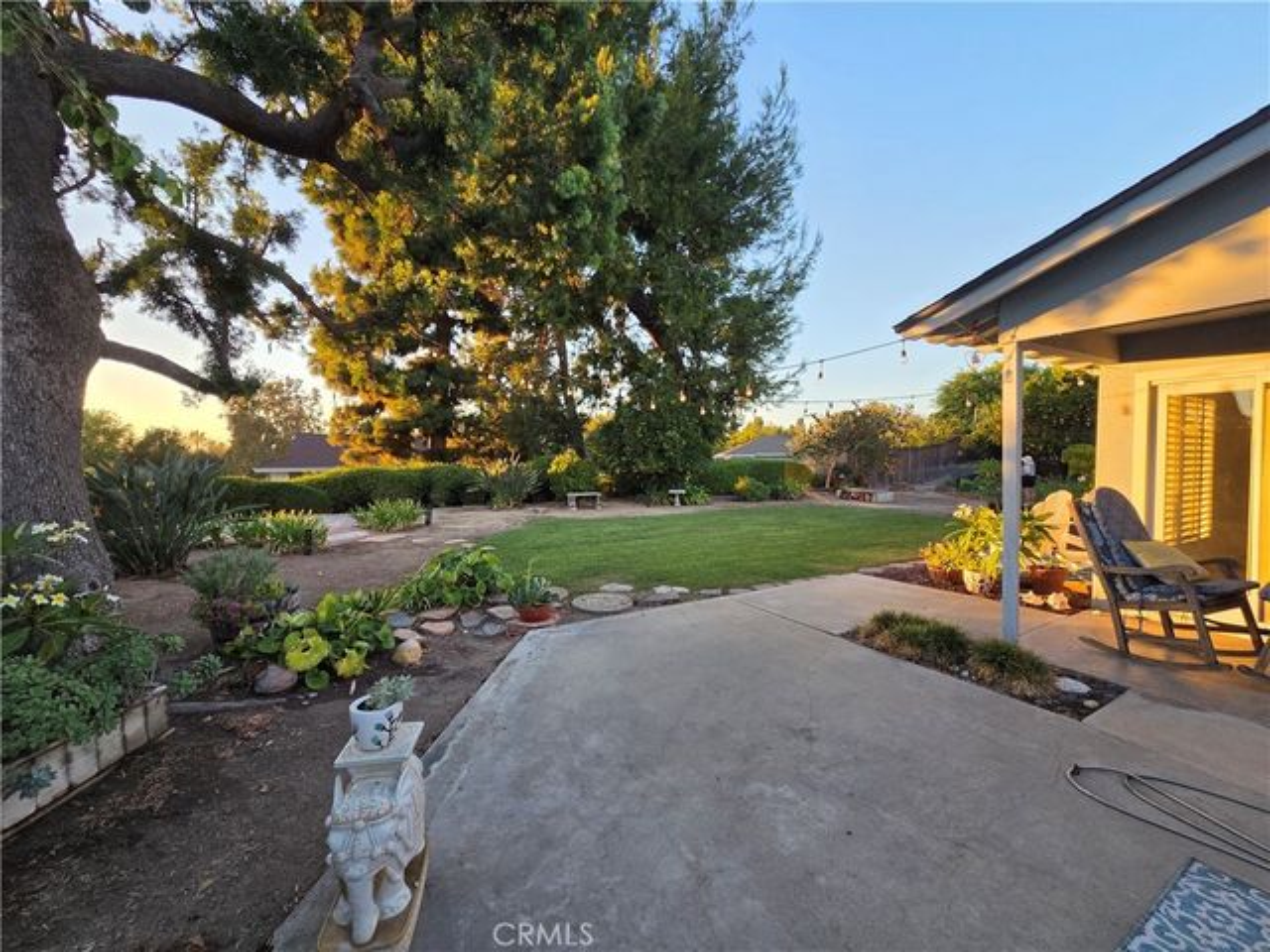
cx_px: 635
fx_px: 477
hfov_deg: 106.2
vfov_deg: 89.9
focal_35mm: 13
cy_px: 476
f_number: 2.2
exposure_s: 1/314
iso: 100
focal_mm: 2.2
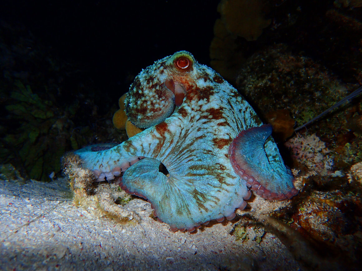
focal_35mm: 25
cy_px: 136
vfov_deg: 54.9
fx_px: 261
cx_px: 181
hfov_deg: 69.4
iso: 200
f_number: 2.8
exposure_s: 1/60
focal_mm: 4.5
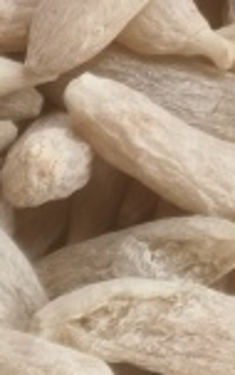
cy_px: 698
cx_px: -524
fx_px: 1312
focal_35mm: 128
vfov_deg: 14.2
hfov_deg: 8.3
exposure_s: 1/100
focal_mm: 5.5
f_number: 1.75
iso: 186
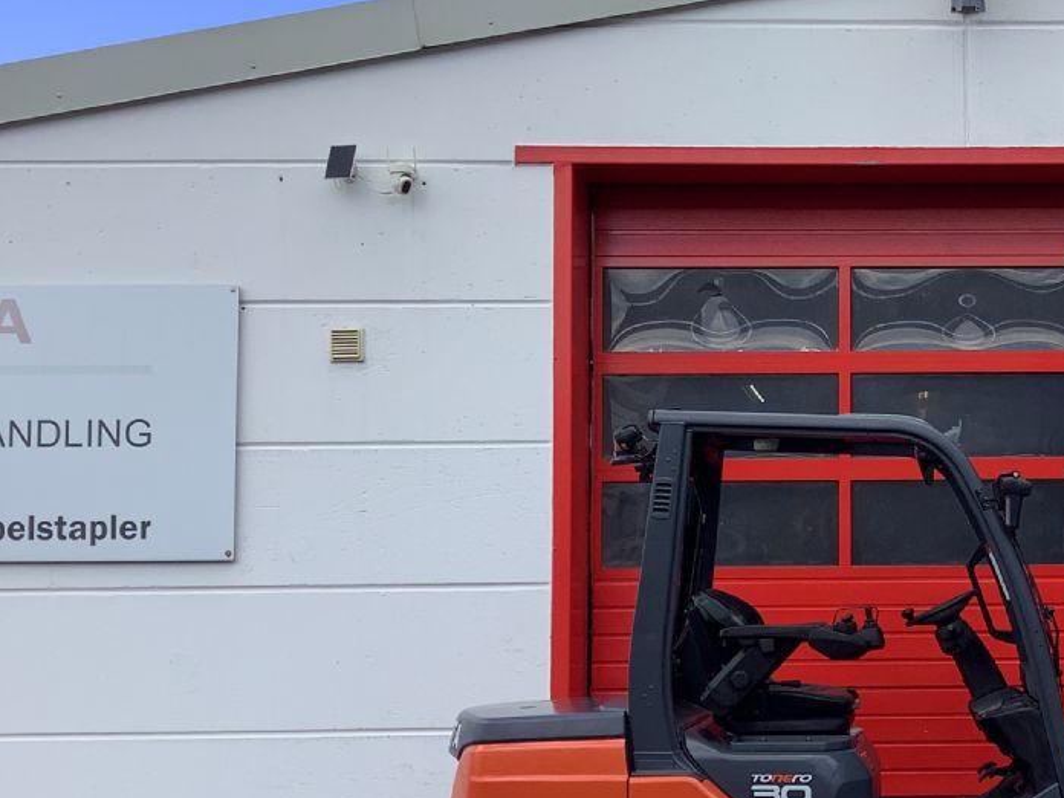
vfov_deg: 25.6
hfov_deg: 32.2
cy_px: 488
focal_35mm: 57
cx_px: 952
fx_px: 1752
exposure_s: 1/586
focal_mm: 3.3
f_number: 2.4
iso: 25
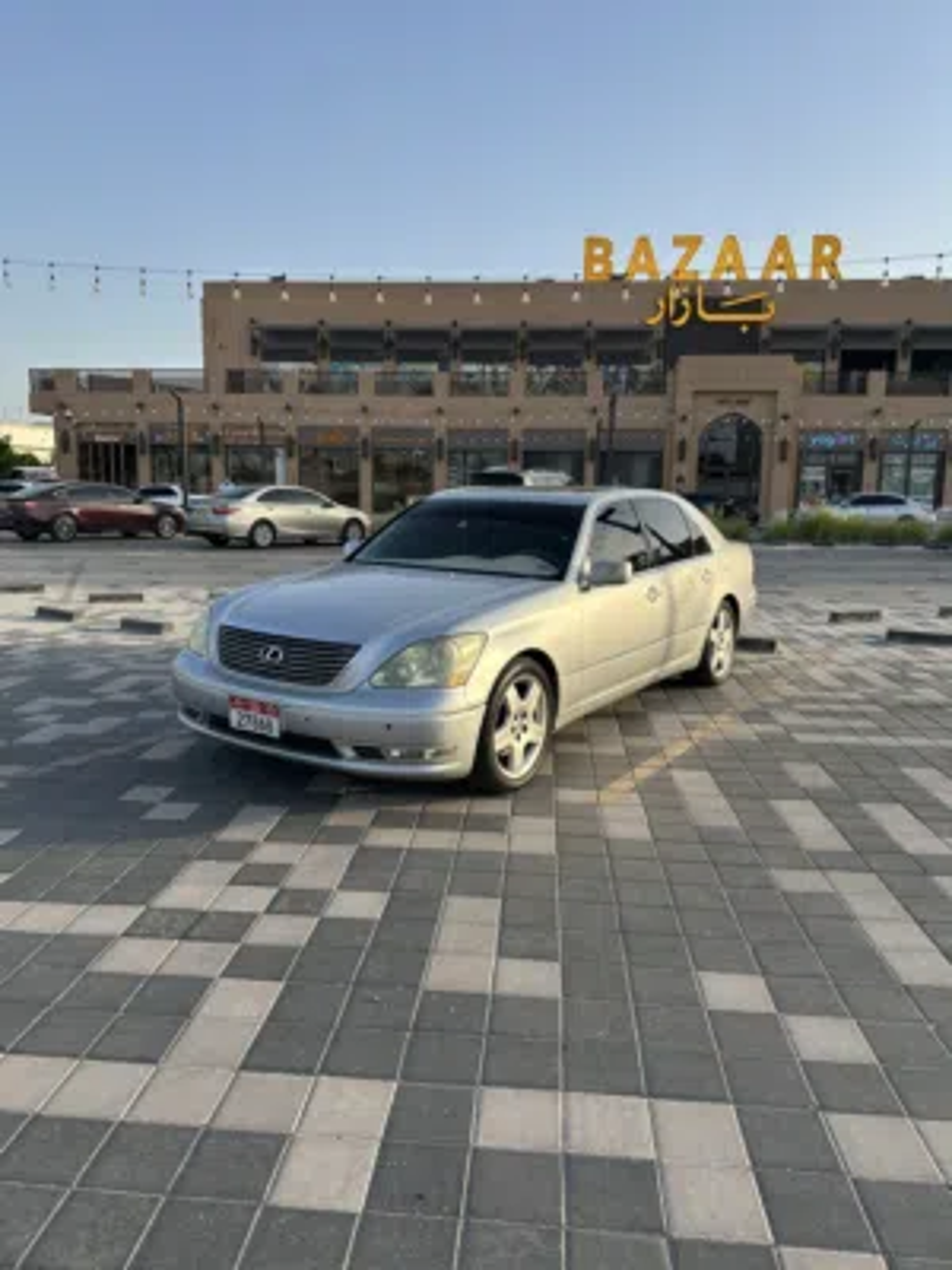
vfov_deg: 71.6
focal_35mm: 24
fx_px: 880
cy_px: 635
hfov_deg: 56.8
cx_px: 476
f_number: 1.78
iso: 80
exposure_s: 1/1988
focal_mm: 6.86
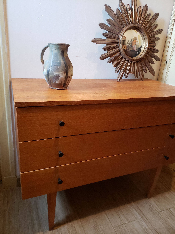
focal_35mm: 26
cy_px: 117
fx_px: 175
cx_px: 88
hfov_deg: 53.1
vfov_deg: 67.3
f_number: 1.5
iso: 250
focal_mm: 4.3
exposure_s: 1/50
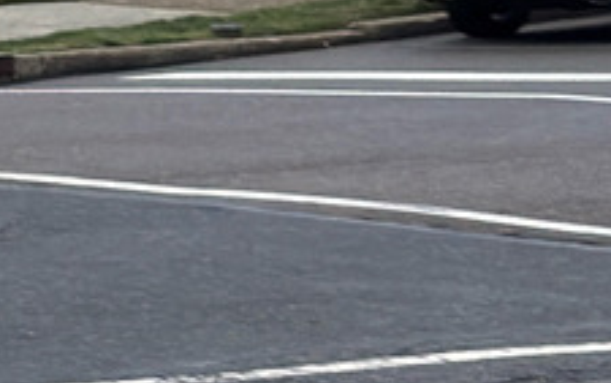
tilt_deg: -6.7
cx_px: -1532
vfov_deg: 5.0
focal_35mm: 264
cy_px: 125
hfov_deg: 6.8
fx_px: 4399
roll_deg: +1.6
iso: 125
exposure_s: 1/60
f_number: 1.78
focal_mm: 6.76
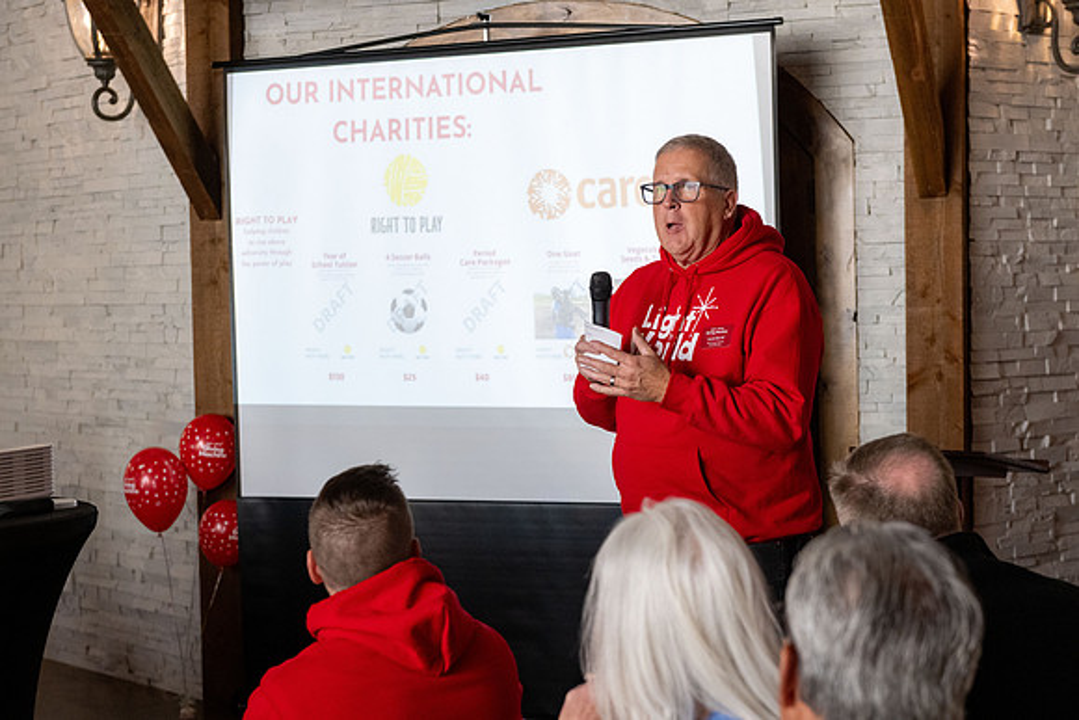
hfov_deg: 28.8
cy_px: 360
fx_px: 2098
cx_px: 540
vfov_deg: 19.5
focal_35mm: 70
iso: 4000
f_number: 4.5
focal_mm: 70
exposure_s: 1/500
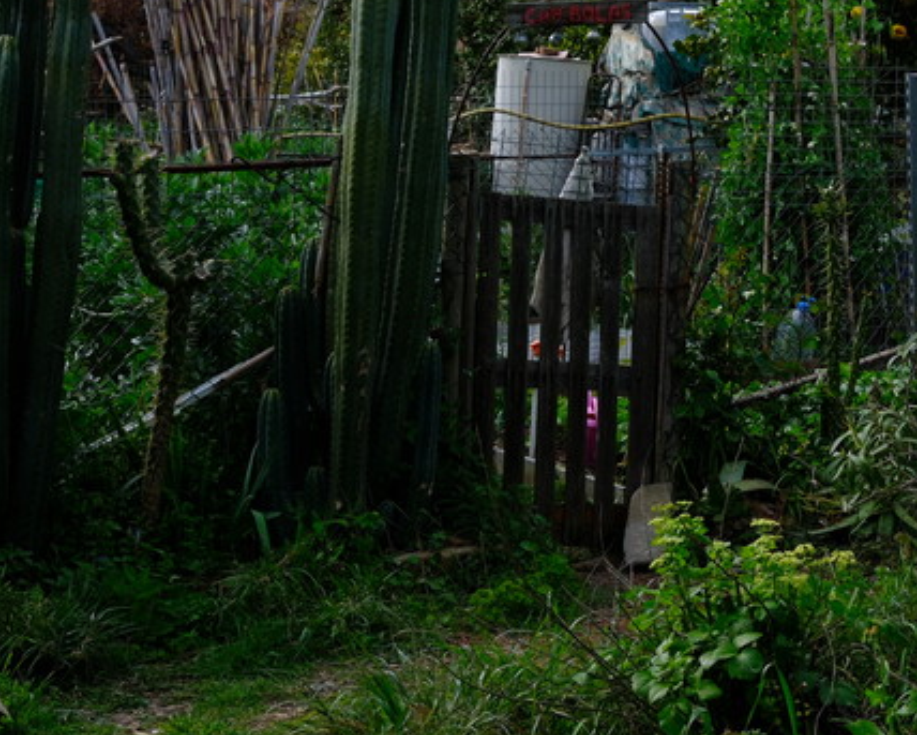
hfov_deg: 19.8
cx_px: 1041
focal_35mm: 92
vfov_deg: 16.2
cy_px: -84
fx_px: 2499
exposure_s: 1/200
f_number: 5
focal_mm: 23
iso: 64
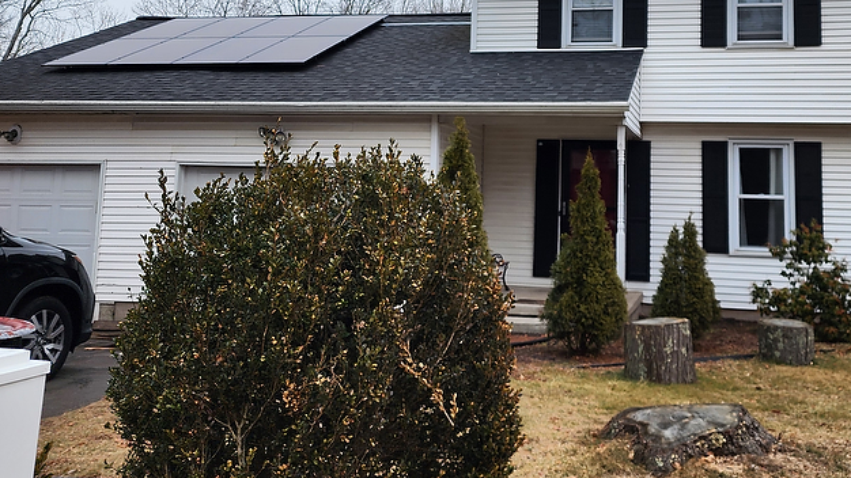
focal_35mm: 41
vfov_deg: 28.4
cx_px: 557
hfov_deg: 48.7
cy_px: 99
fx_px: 925
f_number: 1.8
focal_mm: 6.4
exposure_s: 1/416
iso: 12
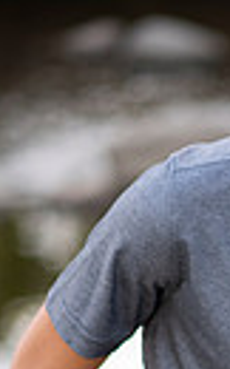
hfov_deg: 4.4
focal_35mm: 299
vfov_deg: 7.0
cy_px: 423
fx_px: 3005
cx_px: 332
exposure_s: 1/400
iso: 125
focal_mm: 85
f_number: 1.8
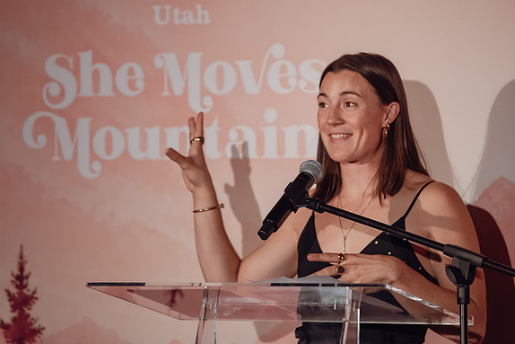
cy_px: 89
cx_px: 295
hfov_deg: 7.6
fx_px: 3863
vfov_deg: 5.1
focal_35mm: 270
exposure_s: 1/640
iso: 3200
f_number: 2.8
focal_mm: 175
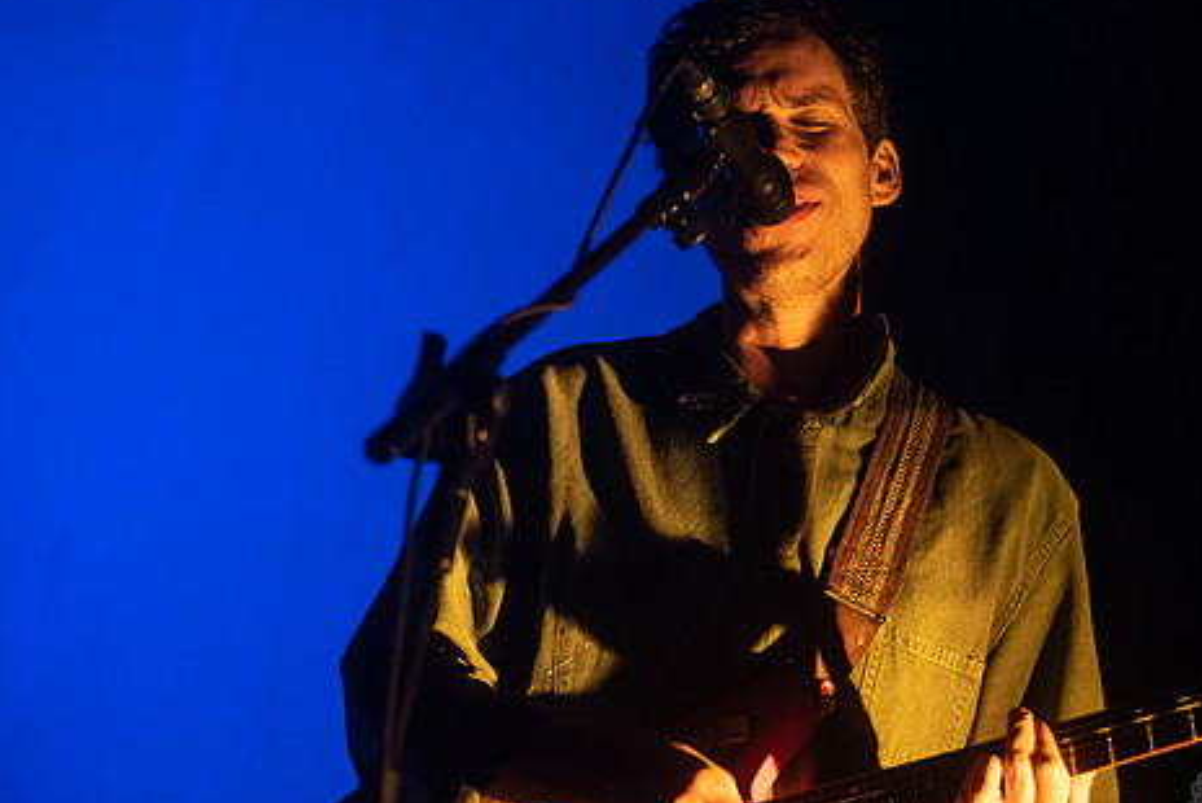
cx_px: 743
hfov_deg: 16.4
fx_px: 4176
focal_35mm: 125
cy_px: 359
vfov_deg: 11.0
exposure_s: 1/320
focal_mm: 100
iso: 3200
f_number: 3.2
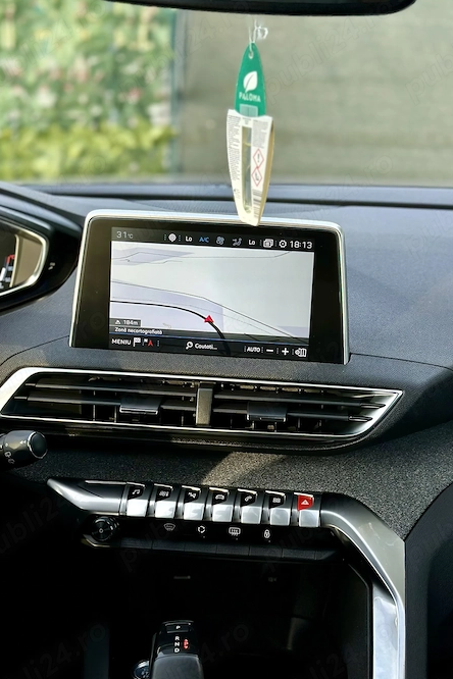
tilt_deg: -17.4
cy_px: 394
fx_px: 1132
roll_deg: -2.3
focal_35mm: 60
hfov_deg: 22.6
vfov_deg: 33.3
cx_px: 255
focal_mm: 6.86
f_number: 1.78
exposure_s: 1/347
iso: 80
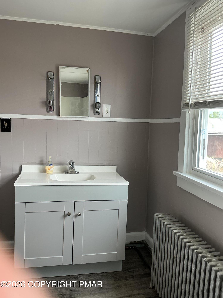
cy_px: 149
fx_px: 249
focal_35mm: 29
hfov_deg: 48.2
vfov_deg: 61.7
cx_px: 112
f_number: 1.8
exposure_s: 1/60
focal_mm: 3
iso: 40
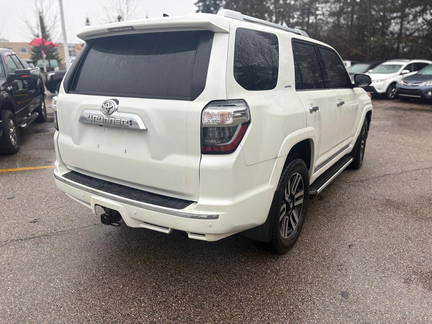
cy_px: 162
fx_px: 324
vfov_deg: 53.1
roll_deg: +0.2
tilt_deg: -16.0
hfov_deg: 67.3
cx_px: 216
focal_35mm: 26
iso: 32
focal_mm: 5.96
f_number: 1.6
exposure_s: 1/150
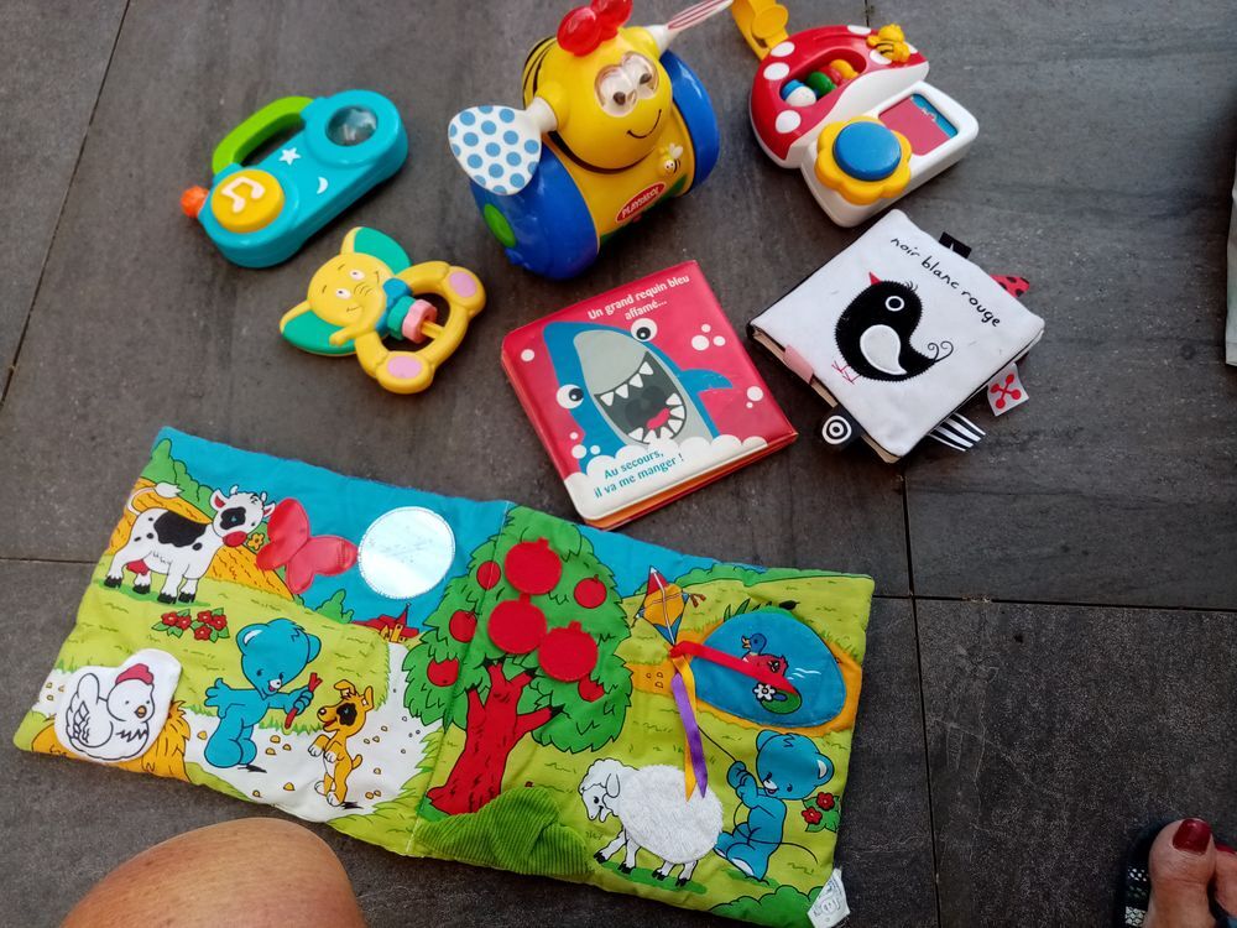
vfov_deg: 53.1
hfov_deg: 67.3
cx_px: 618
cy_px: 464
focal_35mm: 26
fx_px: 929
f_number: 1.8
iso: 101
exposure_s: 1/304
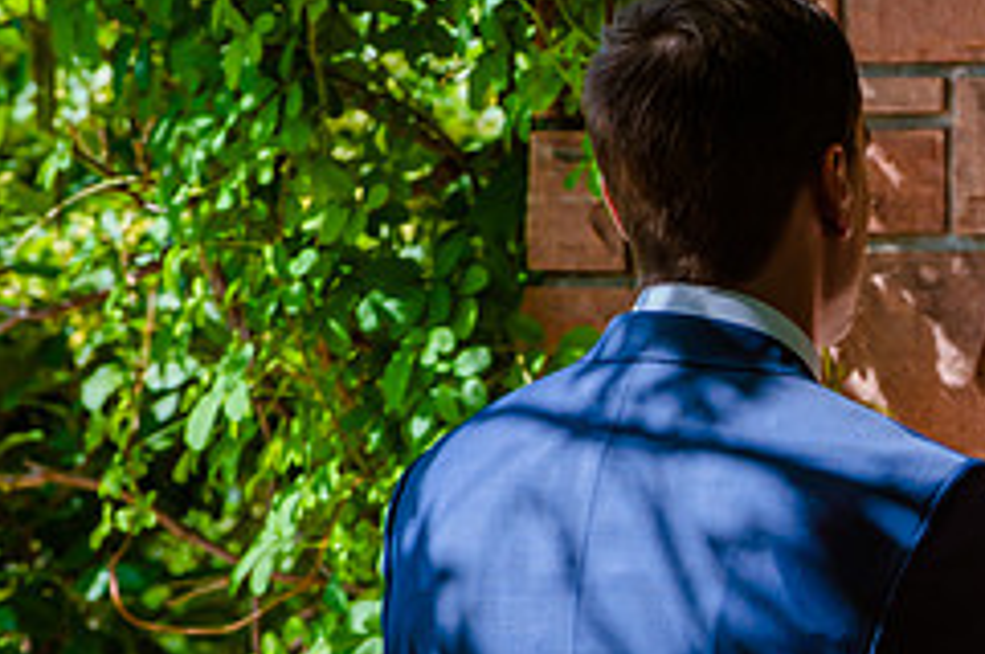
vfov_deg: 2.7
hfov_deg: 4.0
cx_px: 948
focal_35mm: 516
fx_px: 14099
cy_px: 540
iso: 400
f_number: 7.1
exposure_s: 1/250
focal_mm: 200
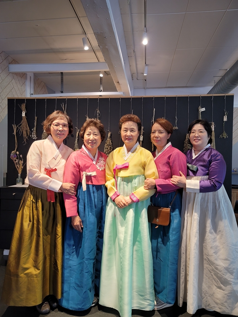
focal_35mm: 25
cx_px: 119
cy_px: 158
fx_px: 229
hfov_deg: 54.9
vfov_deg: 69.4
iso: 200
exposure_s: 1/100
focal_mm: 7
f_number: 1.8
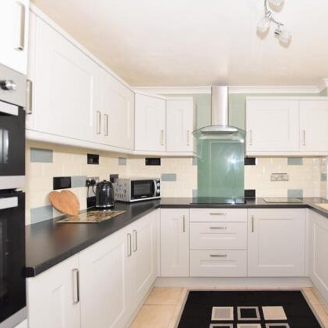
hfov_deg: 71.5
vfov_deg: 74.8
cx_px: 231
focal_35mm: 20
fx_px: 214
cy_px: 166
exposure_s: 1/8
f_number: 5.6
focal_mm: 10
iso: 400
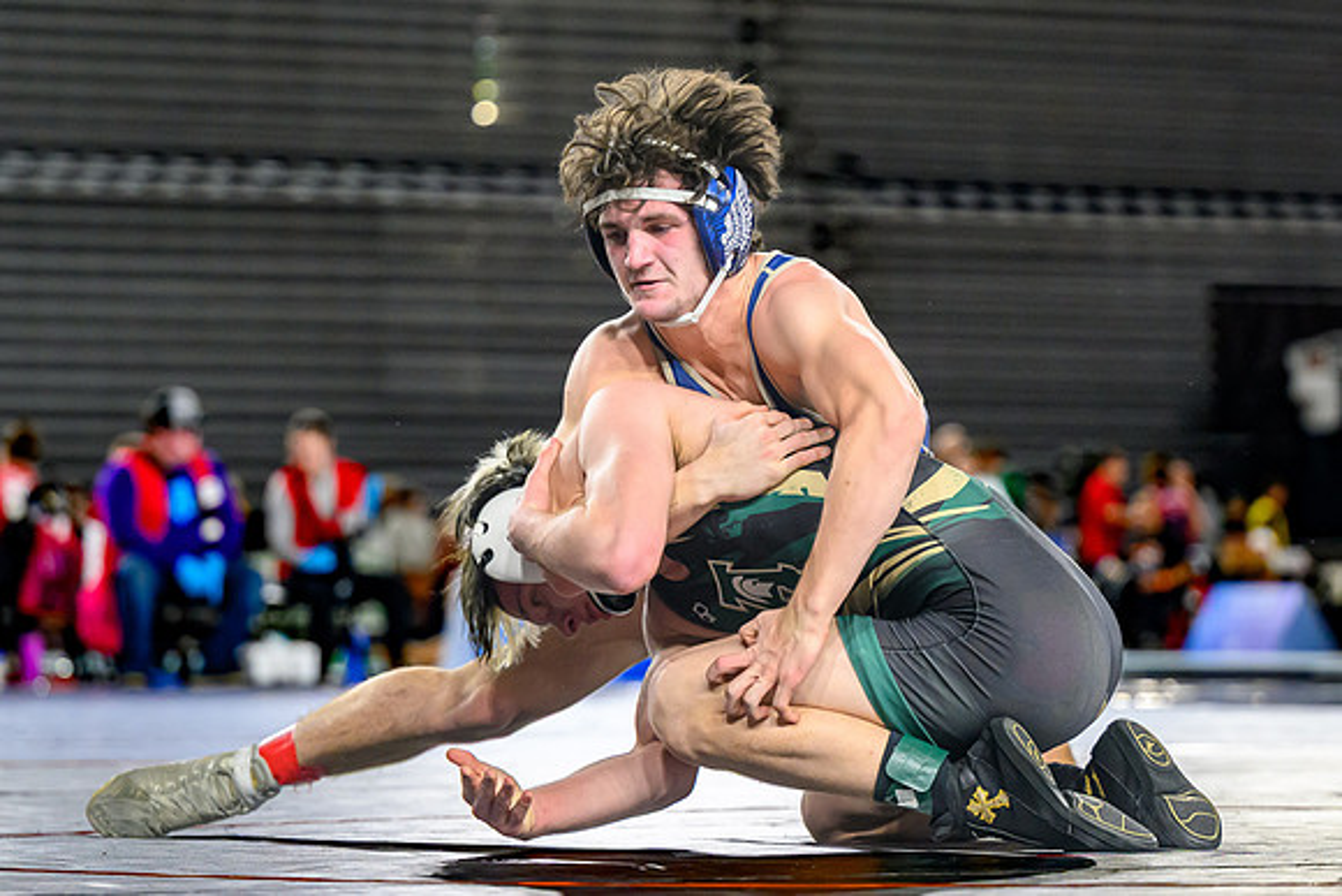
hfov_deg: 12.9
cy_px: 393
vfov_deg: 8.6
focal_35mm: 160
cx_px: 750
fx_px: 5956
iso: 2500
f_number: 2.8
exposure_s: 1/800
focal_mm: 102
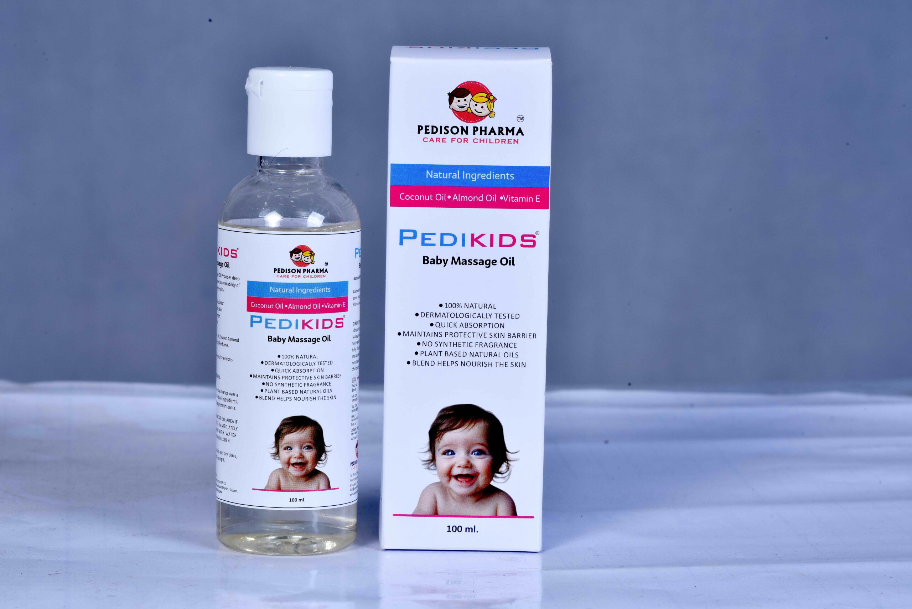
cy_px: 304
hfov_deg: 12.4
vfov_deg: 8.3
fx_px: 4181
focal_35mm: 165
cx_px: 456
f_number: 22
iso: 100
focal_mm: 165
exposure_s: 1/180
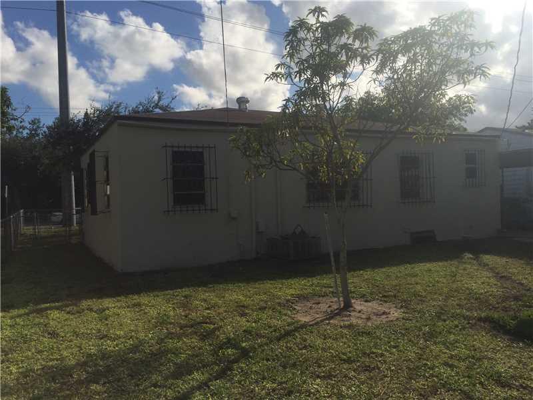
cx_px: 266
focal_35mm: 29
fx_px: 447
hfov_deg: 61.7
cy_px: 200
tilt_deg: +1.3
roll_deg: +1.5
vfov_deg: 48.2
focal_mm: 4.15
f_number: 2.2
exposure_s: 1/4566
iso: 32
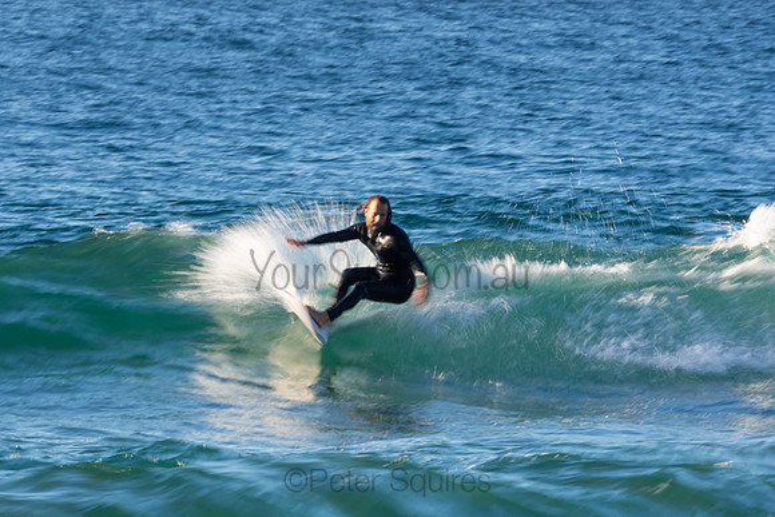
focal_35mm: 750
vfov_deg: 1.8
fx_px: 16149
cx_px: 388
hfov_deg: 2.7
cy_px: 258
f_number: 20
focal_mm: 500
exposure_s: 1/20
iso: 100
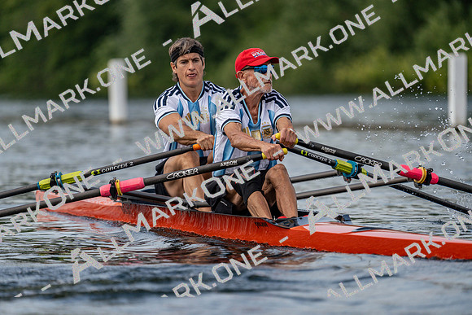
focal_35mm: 456
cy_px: 158
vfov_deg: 3.0
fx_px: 5980
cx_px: 236
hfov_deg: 4.5
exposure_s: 1/1600
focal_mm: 456
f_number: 6.3
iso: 400
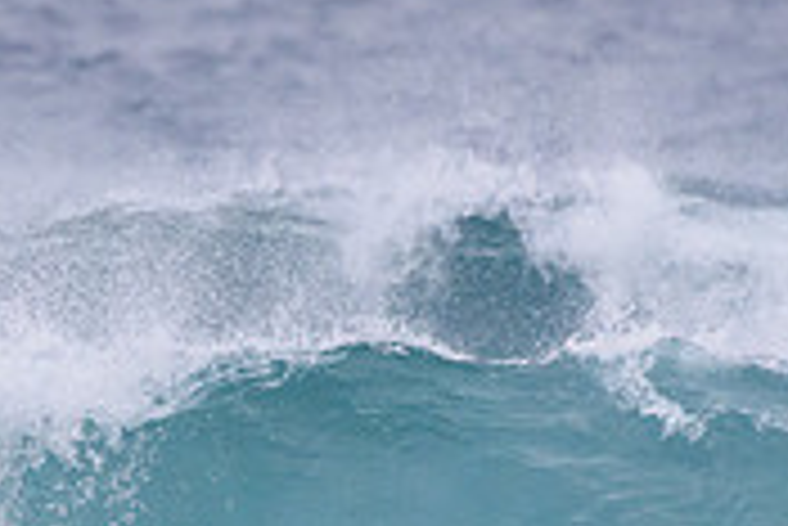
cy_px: 567
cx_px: -290
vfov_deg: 0.7
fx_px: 44404
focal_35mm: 2027
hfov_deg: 1.0
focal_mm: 500
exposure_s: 1/2000
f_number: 5.6
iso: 1800
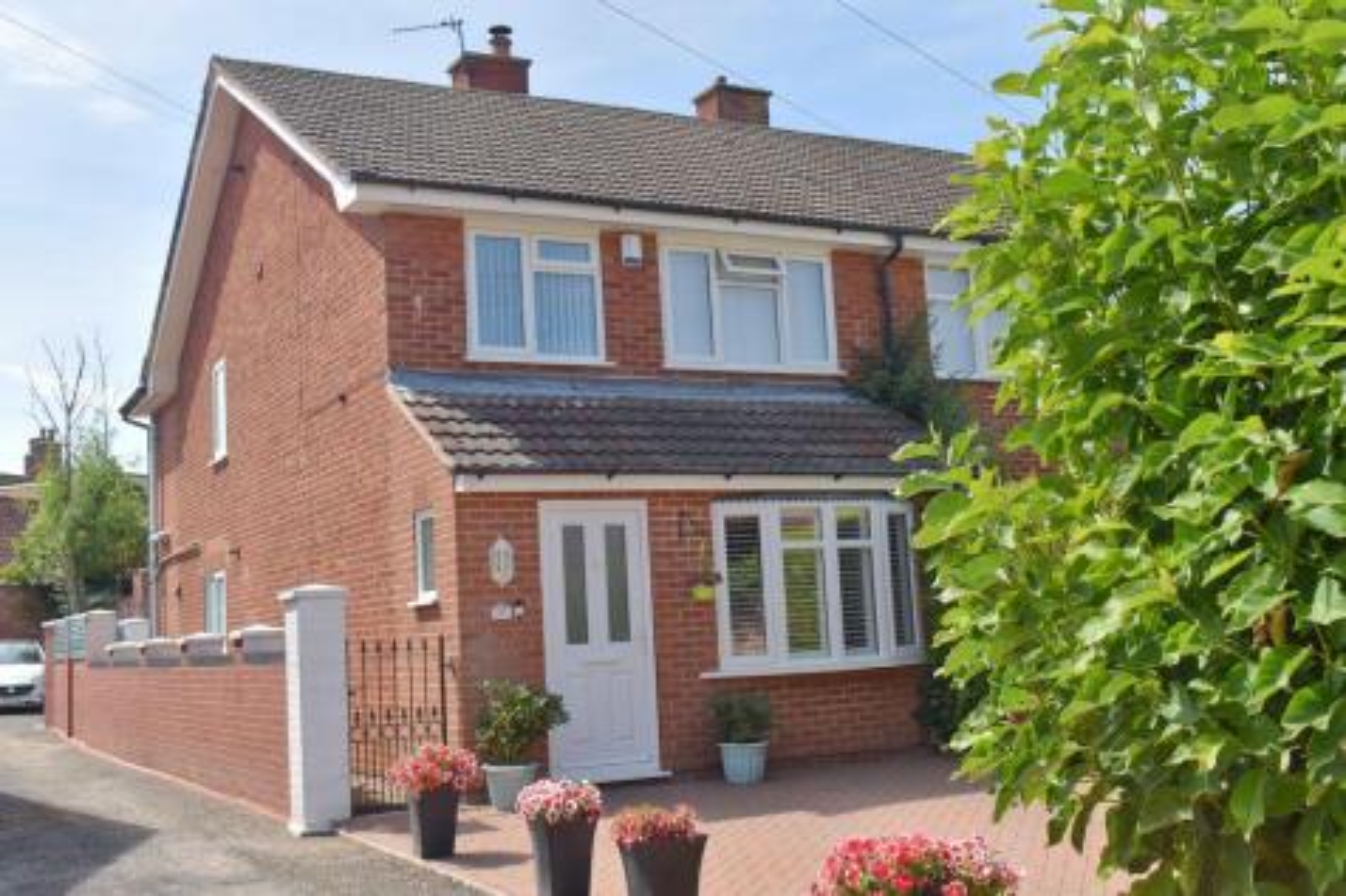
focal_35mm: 39
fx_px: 1458
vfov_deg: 34.2
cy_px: 448
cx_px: 673
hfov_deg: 49.6
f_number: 8
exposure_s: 1/250
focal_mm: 26
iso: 125
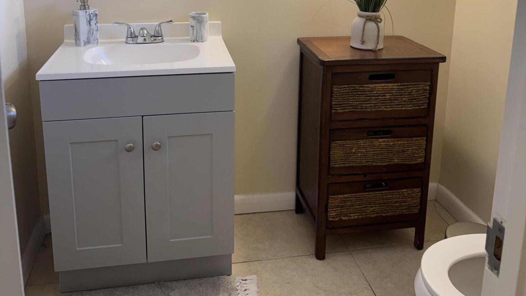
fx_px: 488
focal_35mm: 35
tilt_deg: -11.8
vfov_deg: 32.1
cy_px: 30
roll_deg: +0.6
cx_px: 263
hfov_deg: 56.6
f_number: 1.78
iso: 100
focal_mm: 6.76
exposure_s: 1/120
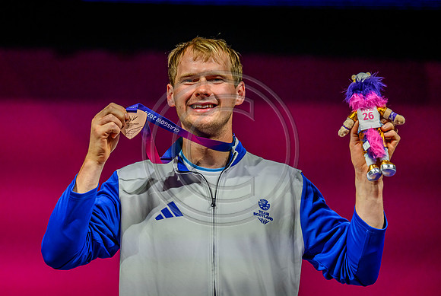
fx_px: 2786
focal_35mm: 227
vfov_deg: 6.1
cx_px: 190
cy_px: 129
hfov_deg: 9.0
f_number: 3.2
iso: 2500
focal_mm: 200
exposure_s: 1/1600
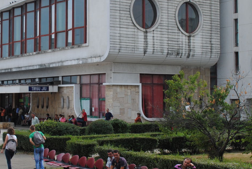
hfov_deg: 27.3
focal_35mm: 74
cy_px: 70
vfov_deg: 18.5
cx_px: 102
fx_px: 519
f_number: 7.1
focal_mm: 24
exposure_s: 1/200
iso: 100
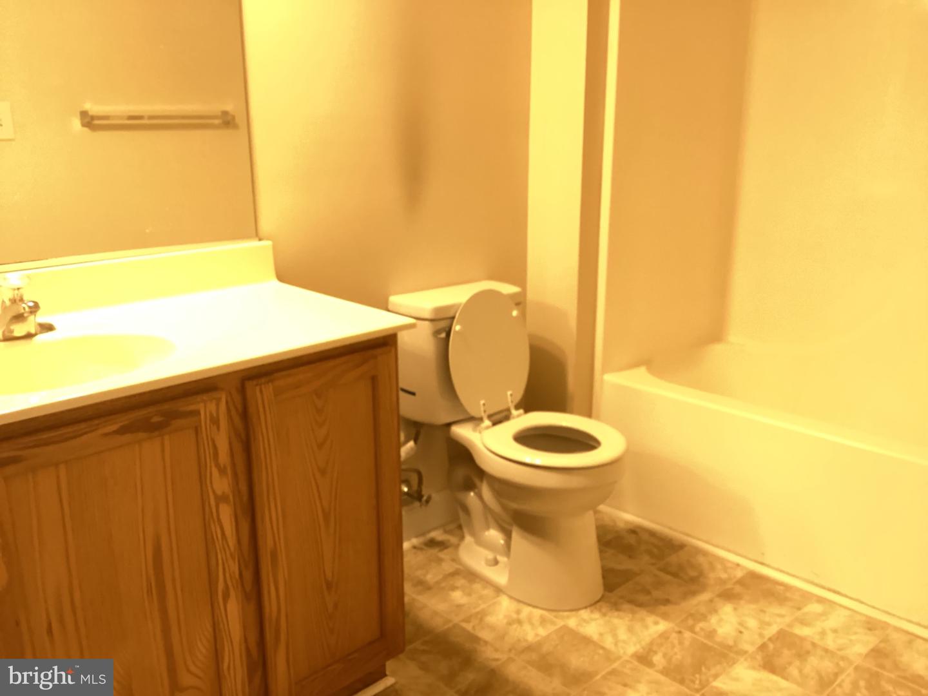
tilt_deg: -18.7
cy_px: 348
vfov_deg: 45.4
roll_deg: +0.3
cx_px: 464
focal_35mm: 31
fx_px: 831
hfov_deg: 58.4
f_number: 2.4
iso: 500
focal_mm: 3.3
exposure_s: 1/30
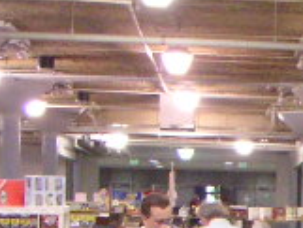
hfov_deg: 12.6
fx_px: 1288
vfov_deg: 9.8
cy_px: 328
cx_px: 482
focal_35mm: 147
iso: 400
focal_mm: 4.8
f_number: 2.8
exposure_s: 1/30
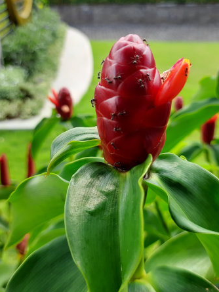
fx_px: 278
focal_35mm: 33
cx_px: 126
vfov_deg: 55.3
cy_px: 145
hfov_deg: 42.8
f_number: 1.8
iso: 20
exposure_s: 1/115
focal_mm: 5.23
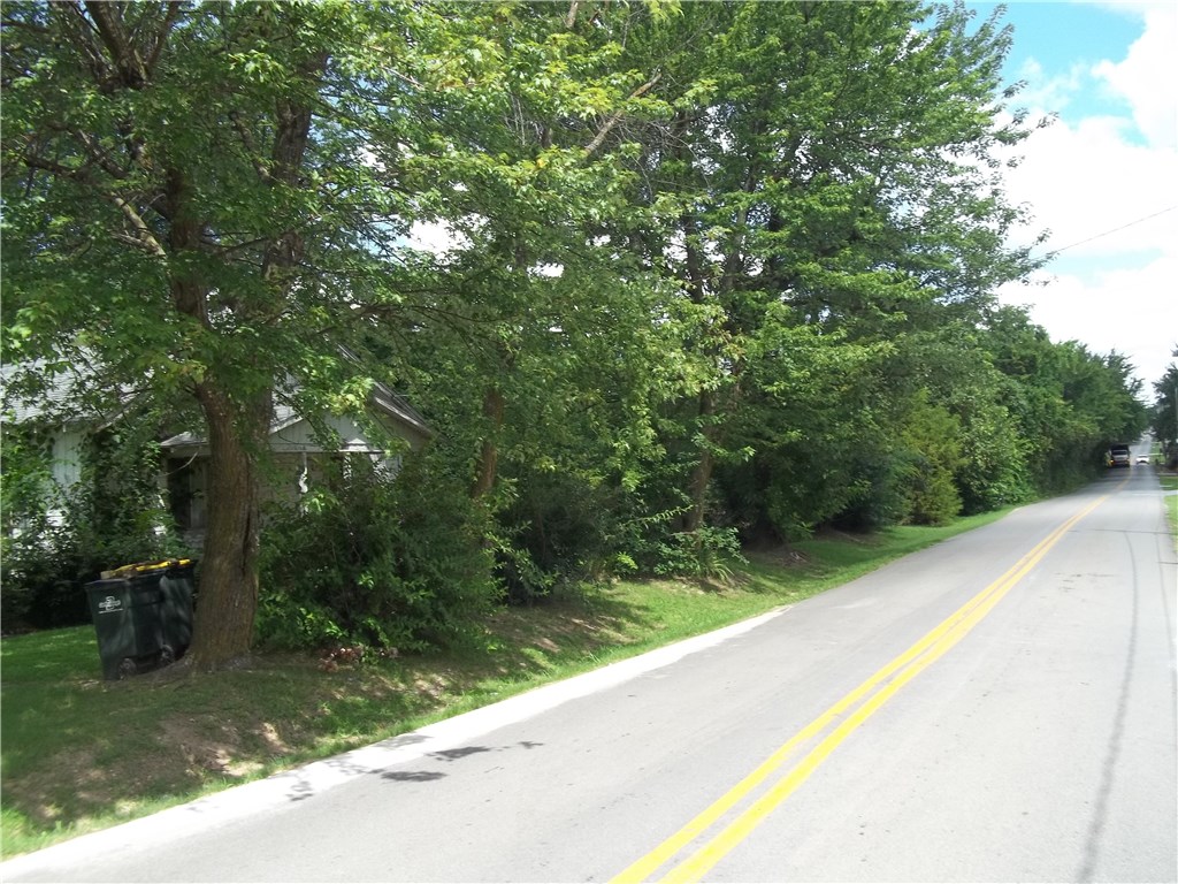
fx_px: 1089
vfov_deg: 44.2
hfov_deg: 56.8
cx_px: 589
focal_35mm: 32
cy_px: 442
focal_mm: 5.7
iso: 64
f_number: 8.8
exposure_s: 1/60
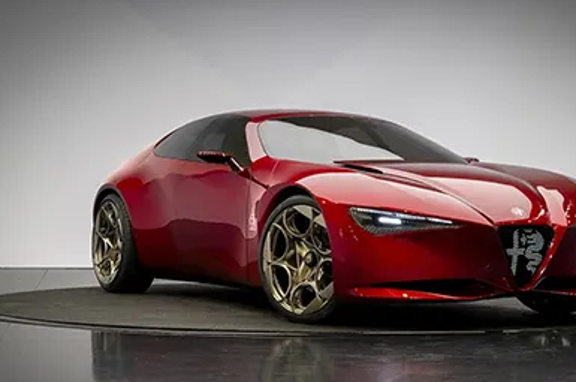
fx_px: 1453
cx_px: 332
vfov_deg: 15.0
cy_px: 225
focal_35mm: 91
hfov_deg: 22.4
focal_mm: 70
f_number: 11
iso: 100
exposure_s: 1/2
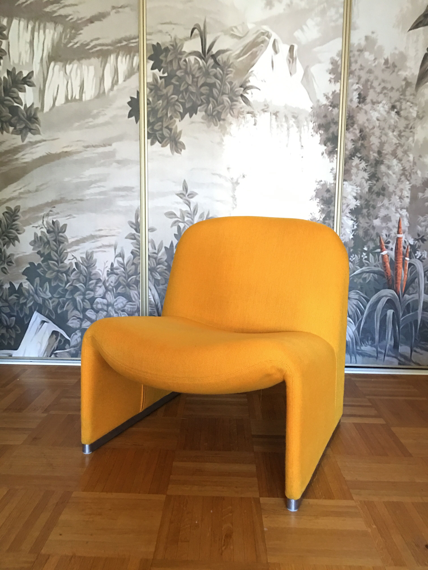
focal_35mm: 29
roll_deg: -1.2
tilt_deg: -6.1
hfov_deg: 48.2
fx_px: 478
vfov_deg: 61.7
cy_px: 285
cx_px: 214
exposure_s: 1/8
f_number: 2.2
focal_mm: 4.15
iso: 125
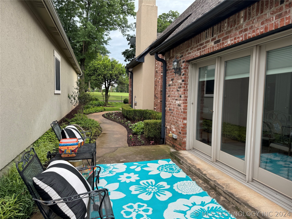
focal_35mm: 24
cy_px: 110
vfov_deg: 56.8
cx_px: 146
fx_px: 202
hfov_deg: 71.6
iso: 80
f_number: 1.78
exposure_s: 1/782
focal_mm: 6.76
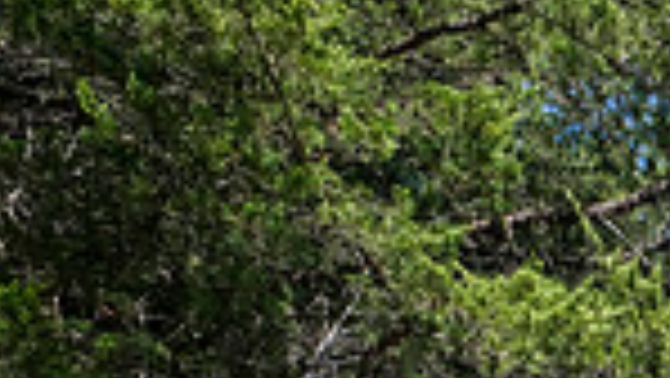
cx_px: 1223
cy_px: 825
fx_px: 1031
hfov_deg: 21.7
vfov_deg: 15.2
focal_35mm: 58
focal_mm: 14
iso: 320
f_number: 9
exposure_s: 1/250
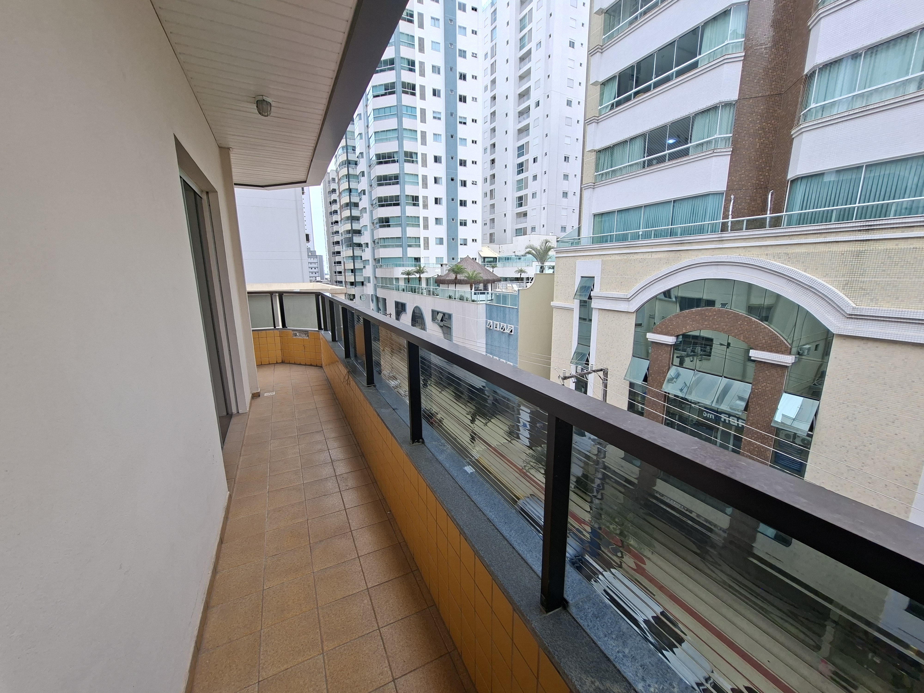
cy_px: 346
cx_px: 462
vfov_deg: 89.9
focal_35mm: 13
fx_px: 347
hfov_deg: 106.2
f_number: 2.2
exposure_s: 1/60
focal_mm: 1.74
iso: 40
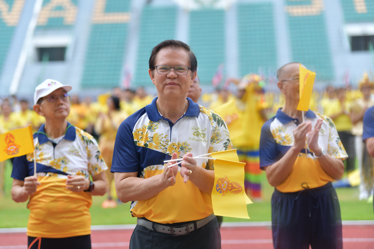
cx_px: 187
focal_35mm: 102
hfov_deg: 20.0
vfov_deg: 13.4
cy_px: 124
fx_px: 1060
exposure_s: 1/320
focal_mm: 102
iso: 200
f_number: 2.8
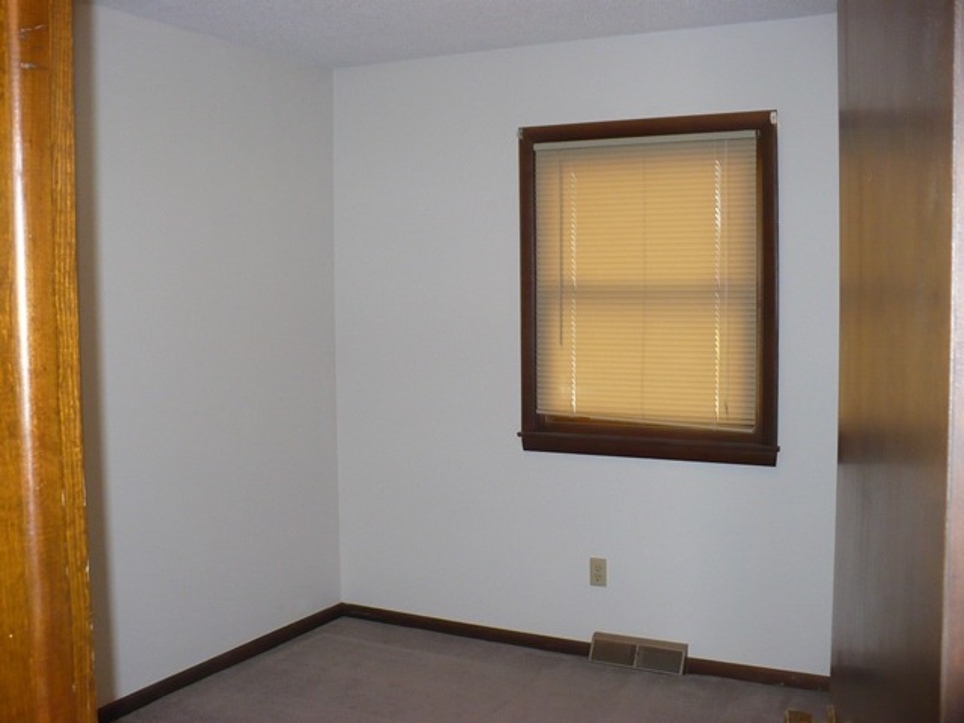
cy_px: 362
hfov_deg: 50.1
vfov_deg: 38.7
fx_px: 1030
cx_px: 482
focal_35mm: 37
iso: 200
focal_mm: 6.1
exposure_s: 1/30
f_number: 2.8
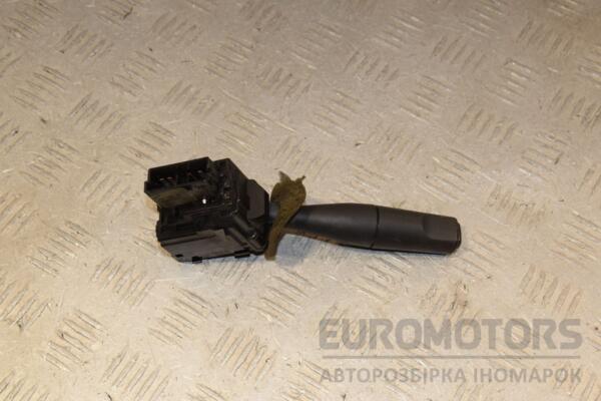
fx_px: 1002
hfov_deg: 33.4
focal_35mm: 60
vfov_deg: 22.6
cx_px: 300
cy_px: 200
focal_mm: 40
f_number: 10
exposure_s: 1/200
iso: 800
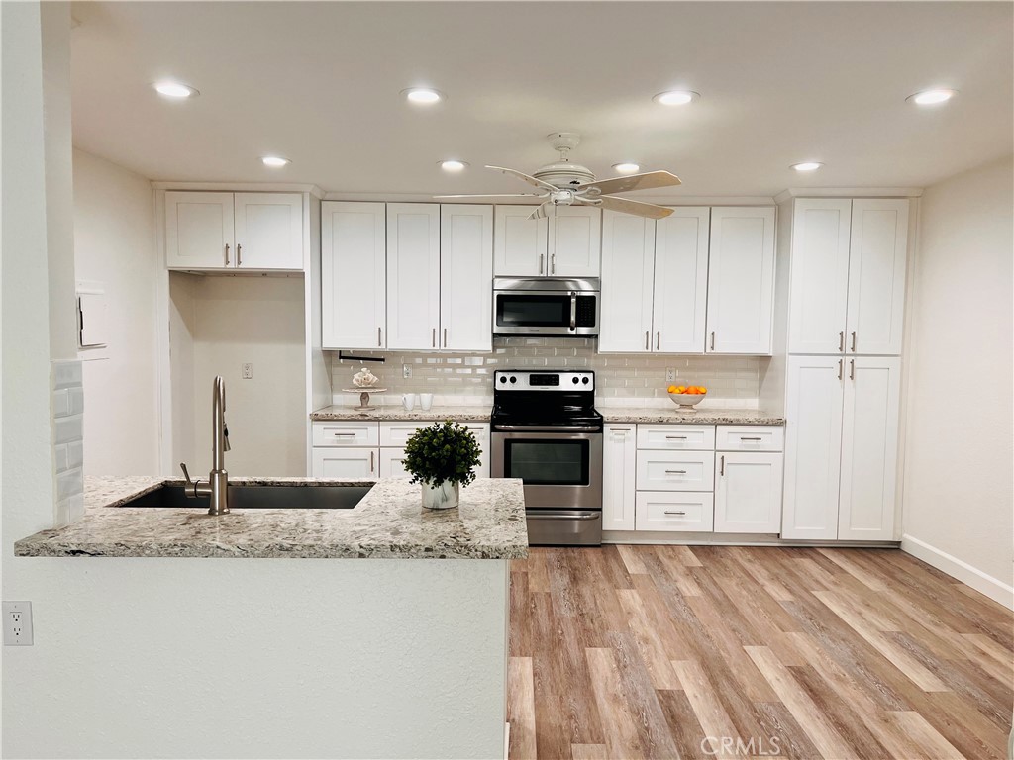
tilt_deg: -3.2
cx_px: 507
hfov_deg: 67.3
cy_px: 380
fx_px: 762
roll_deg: -0.5
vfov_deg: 53.1
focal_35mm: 26
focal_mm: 5.7
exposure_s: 1/120
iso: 100
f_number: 1.5
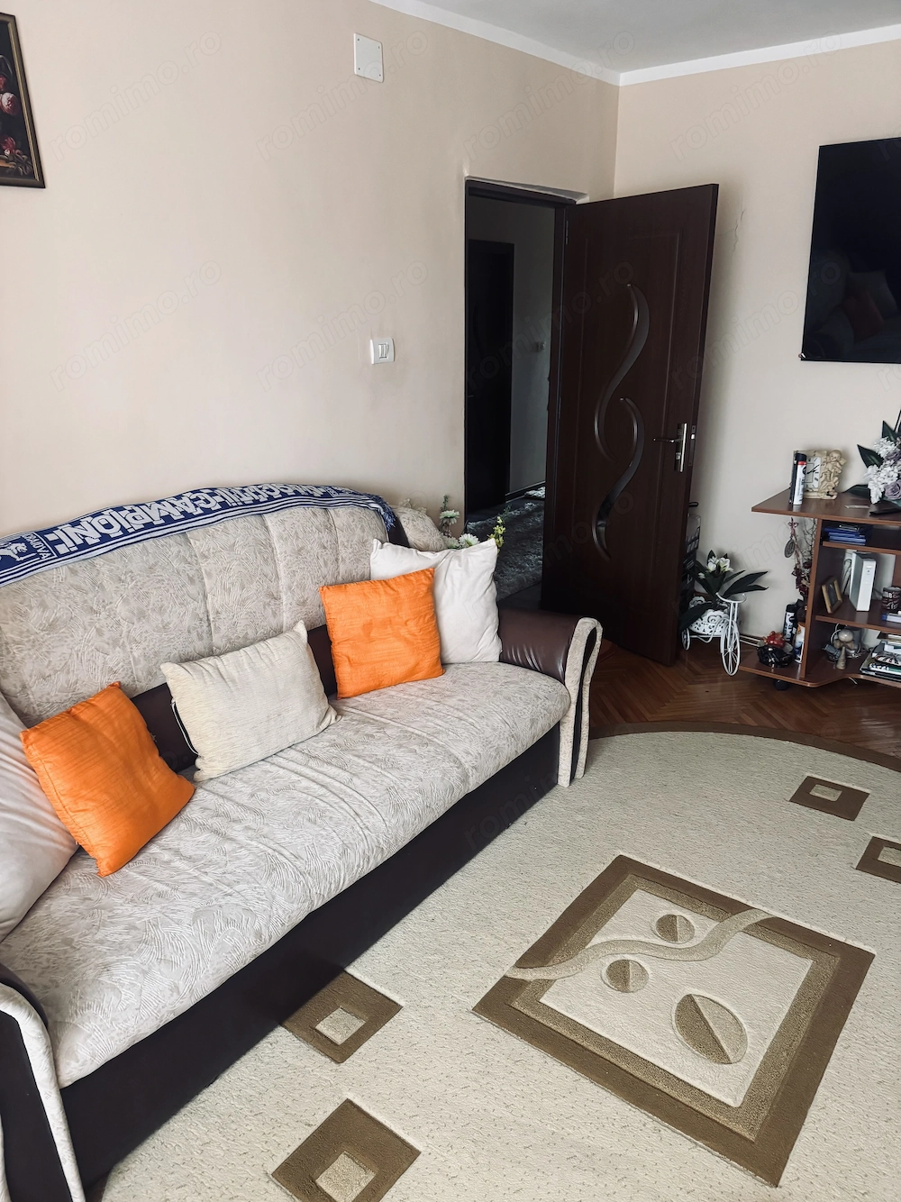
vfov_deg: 71.6
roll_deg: +0.7
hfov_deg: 56.8
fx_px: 833
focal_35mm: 24
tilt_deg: -18.0
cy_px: 601
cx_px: 450
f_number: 1.78
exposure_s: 1/60
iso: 500
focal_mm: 6.76
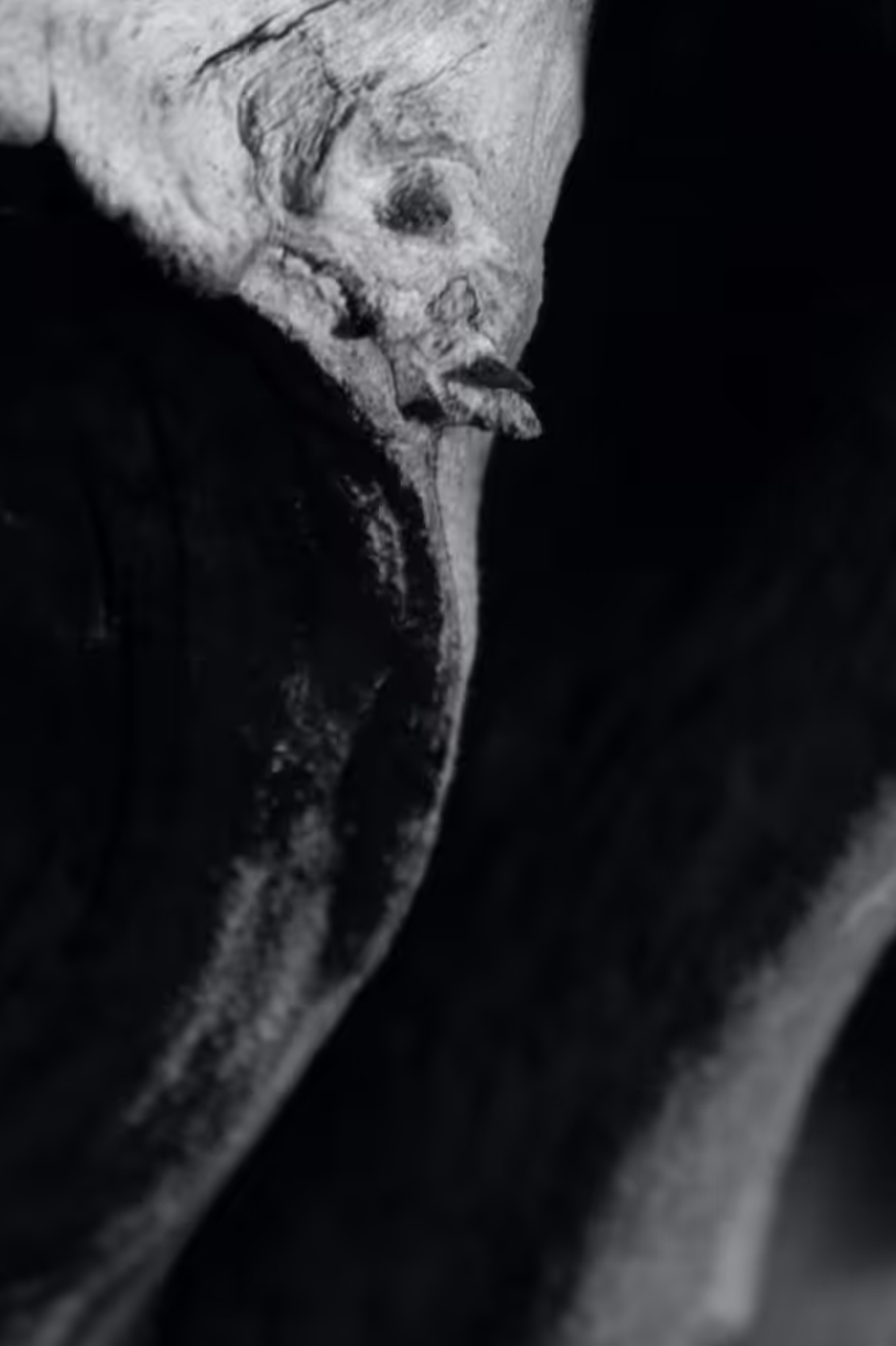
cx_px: 1473
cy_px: -1105
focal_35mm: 522
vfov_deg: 3.9
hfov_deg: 2.6
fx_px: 19500
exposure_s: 1/200
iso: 100
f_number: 8
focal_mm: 70
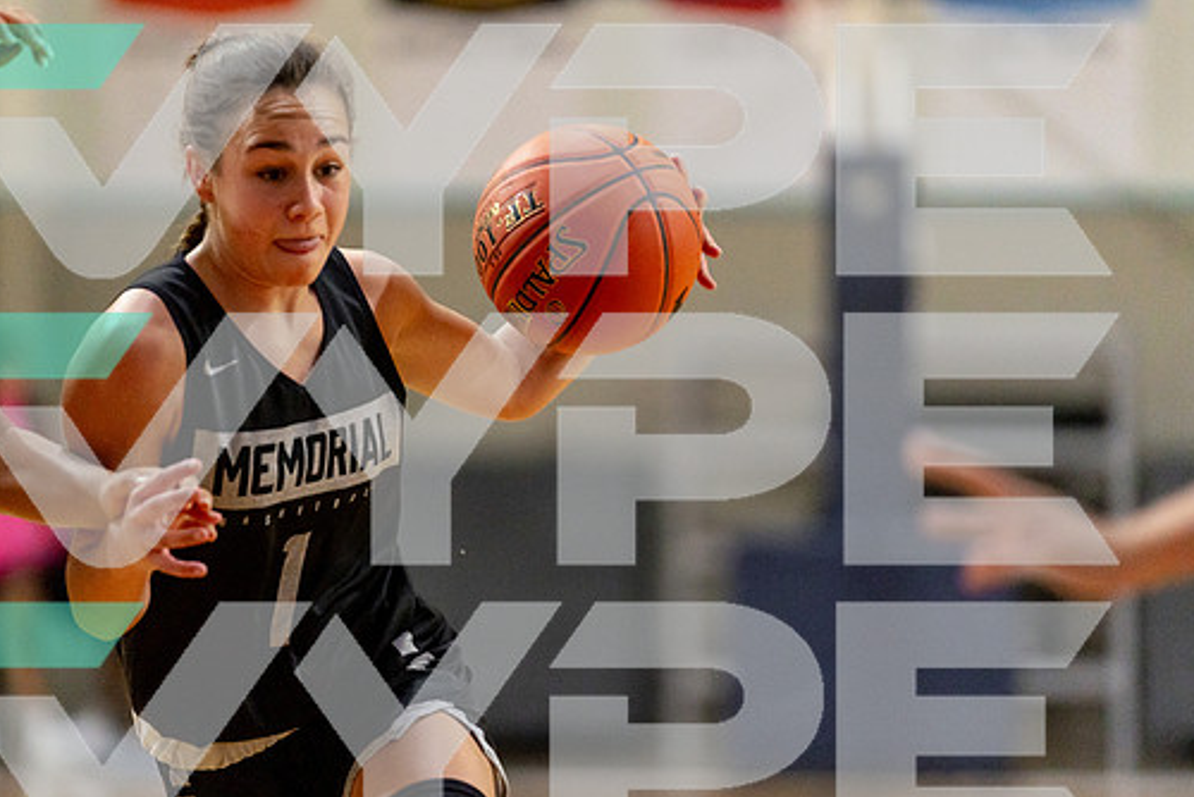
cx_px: 511
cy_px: 440
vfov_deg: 5.9
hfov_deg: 8.9
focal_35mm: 232
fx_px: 7699
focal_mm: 200
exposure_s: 1/800
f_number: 2.8
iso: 2500
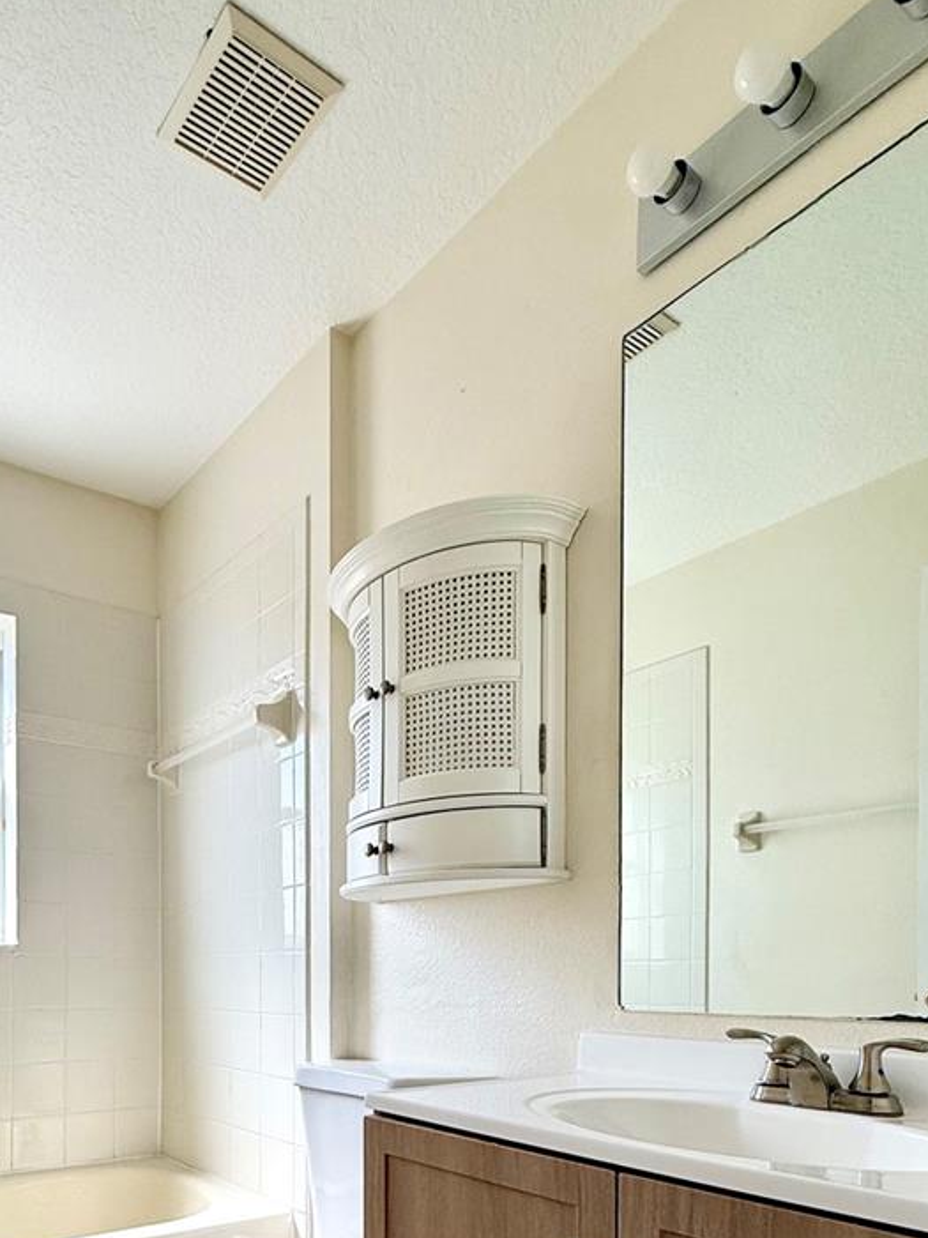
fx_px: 858
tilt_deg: -0.4
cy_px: 987
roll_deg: -0.3
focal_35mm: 24
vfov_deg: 65.3
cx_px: 272
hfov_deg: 55.0
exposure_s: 1/393
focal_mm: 2.22
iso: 64
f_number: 2.2
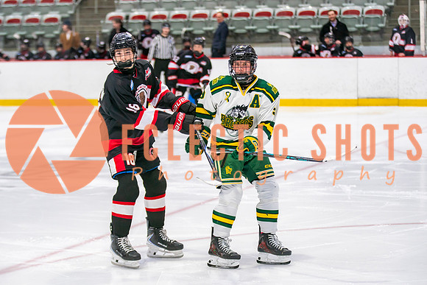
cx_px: 199
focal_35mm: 119
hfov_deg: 17.1
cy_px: 139
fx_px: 1417
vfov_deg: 11.5
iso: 1000
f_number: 2.8
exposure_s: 1/640
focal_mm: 95
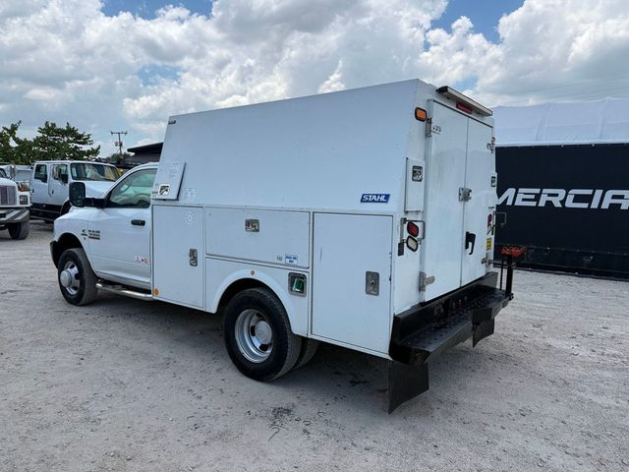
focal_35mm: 24
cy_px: 236
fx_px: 436
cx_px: 314
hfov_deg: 71.6
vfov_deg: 56.8
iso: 80
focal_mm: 6.76
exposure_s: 1/5319
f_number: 1.78
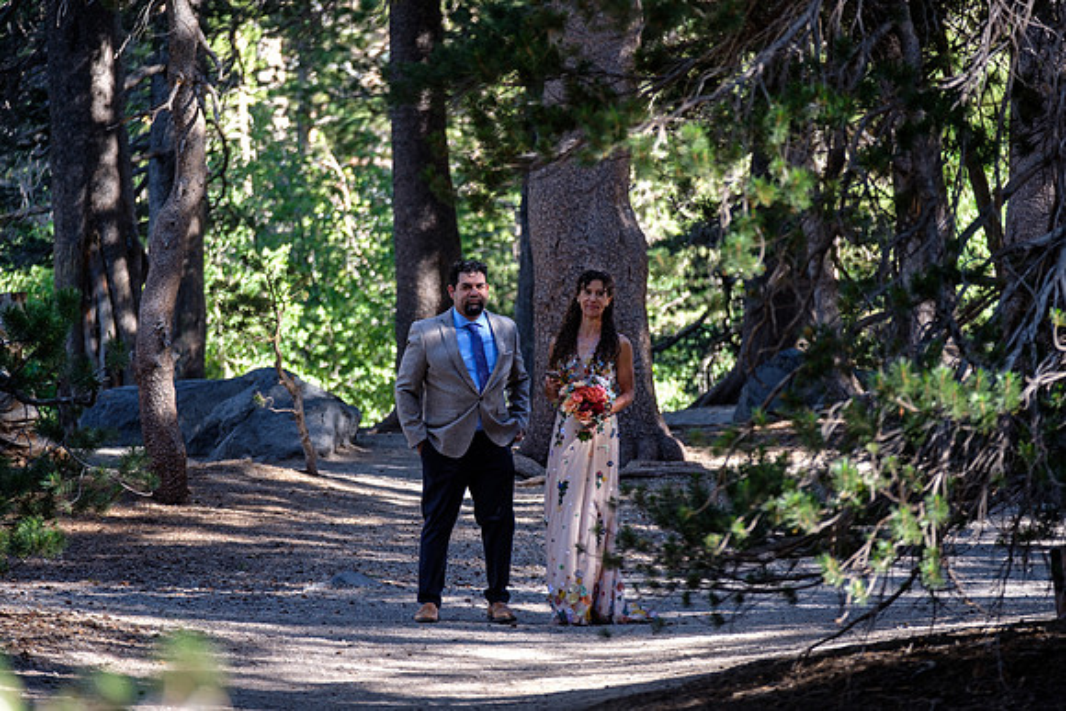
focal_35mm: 202
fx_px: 5983
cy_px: 356
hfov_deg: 10.2
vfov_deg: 6.8
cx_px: 533
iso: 200
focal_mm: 134.4
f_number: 2.8
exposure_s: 1/150
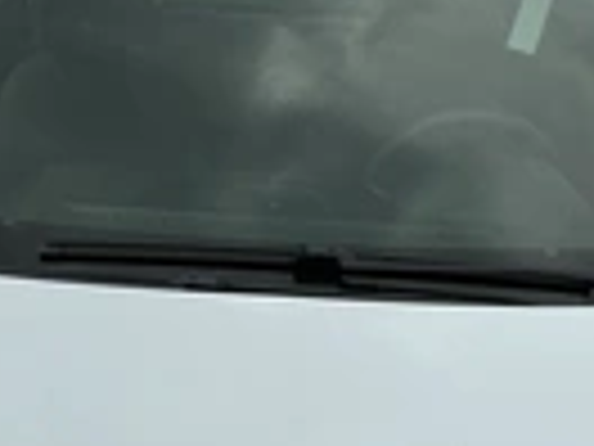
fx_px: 1459
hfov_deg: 23.0
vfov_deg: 16.4
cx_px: 252
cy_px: 577
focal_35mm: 85
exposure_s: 1/4785
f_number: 1.8
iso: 25
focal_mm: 3
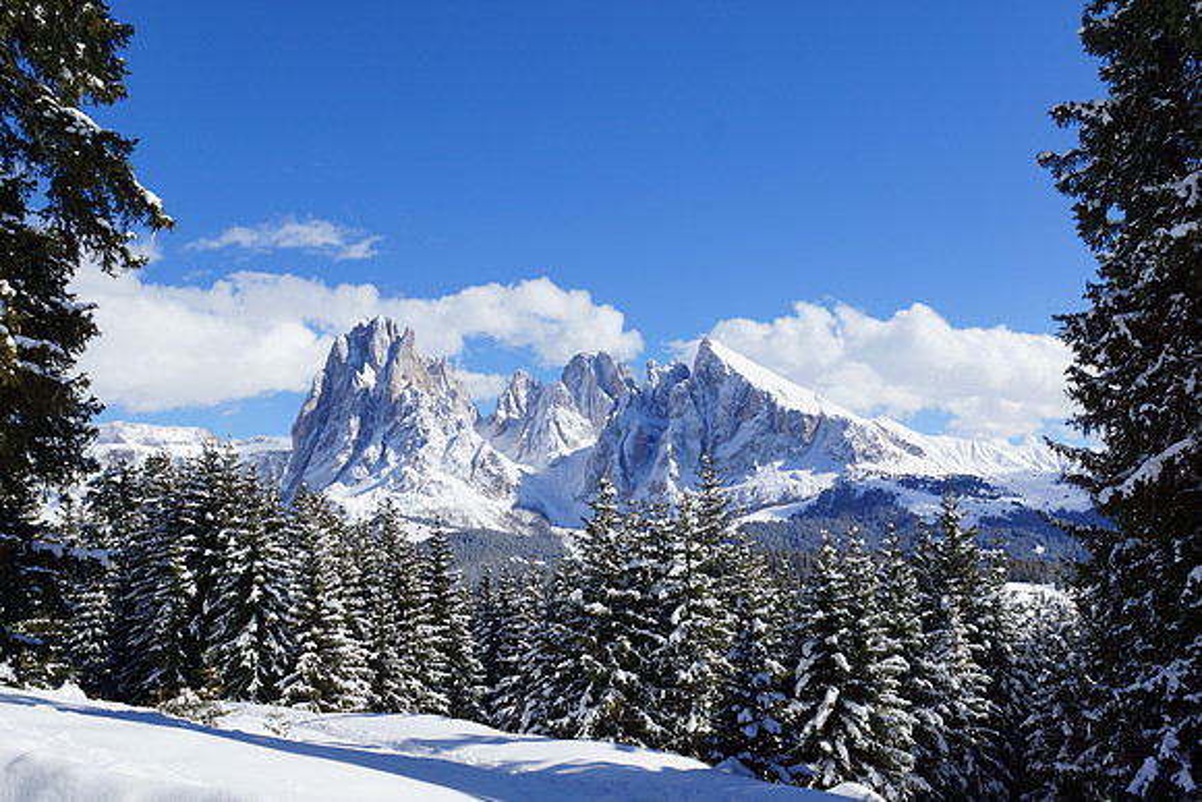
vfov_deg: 40.0
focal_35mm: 33
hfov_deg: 57.2
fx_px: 1102
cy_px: 401
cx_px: 601
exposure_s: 1/500
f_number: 8
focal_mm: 22
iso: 100
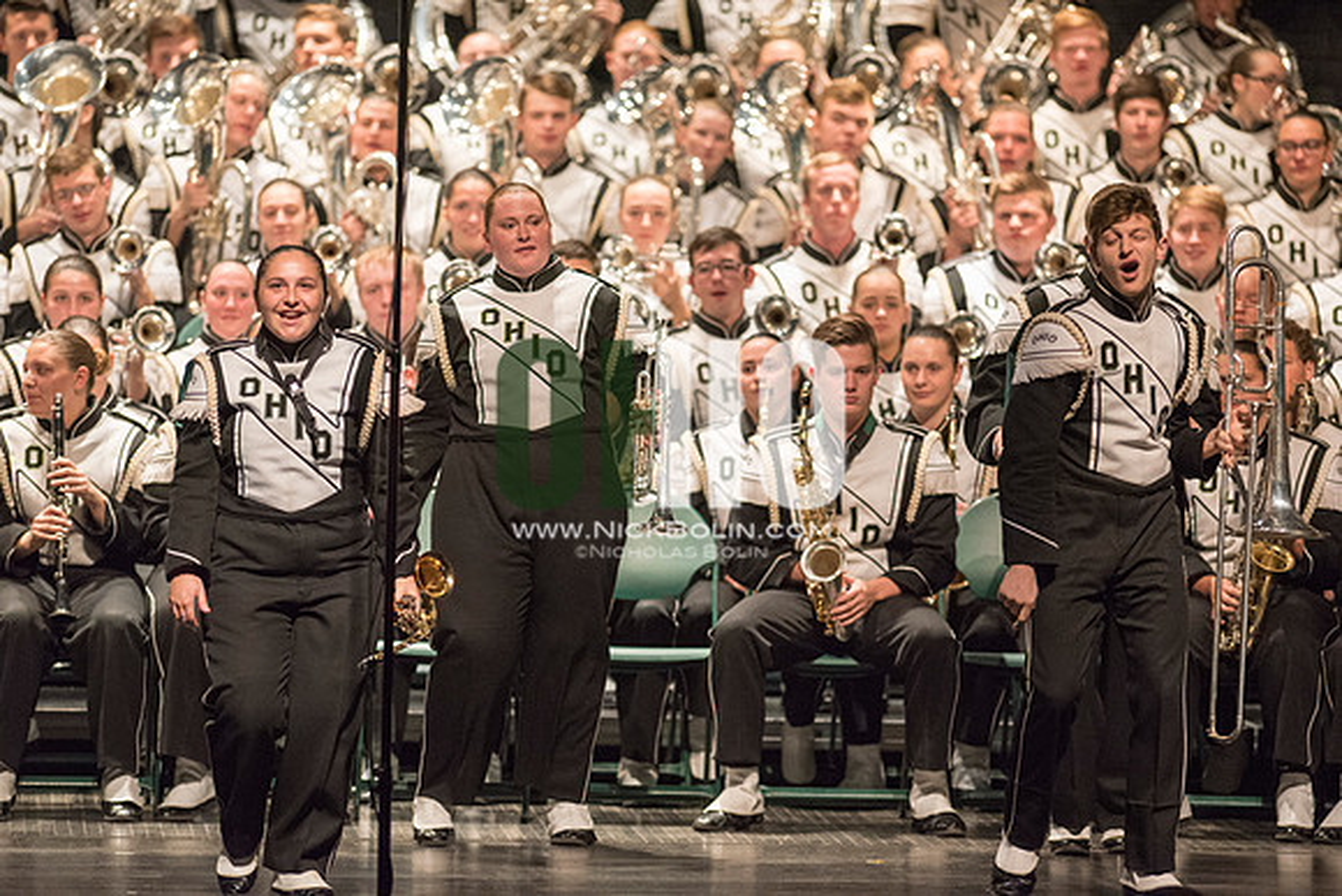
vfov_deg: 4.6
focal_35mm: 300
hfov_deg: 6.9
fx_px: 11185
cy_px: 448
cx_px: 671
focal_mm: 300
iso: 4000
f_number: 2.8
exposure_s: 1/500
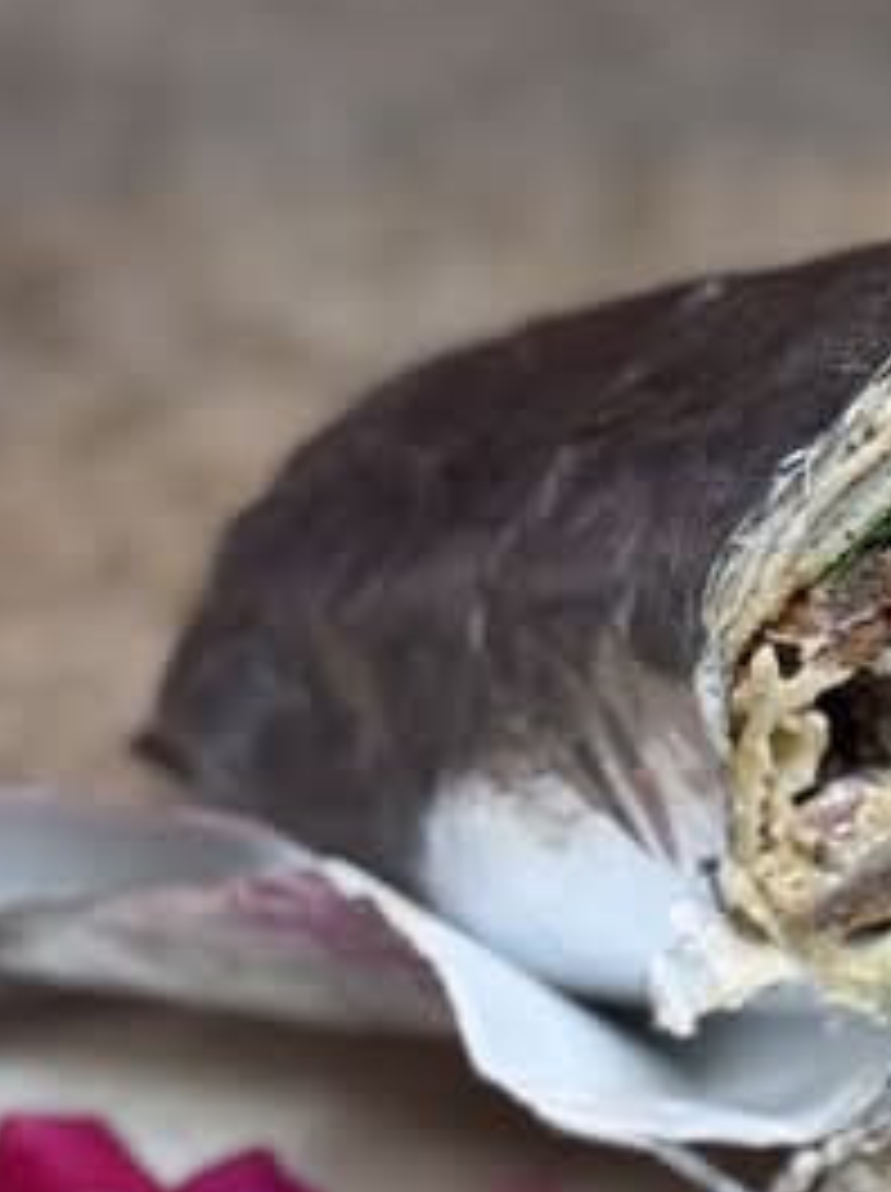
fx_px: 4576
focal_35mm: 133
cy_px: 1122
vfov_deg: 14.7
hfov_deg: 10.8
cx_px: 1224
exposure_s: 1/60
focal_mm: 6.76
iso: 64
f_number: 1.78
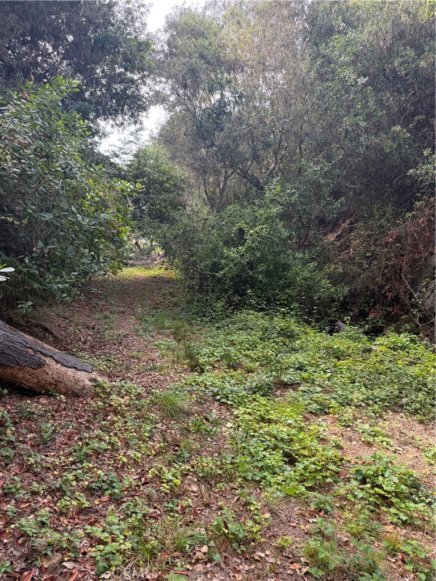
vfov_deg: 71.6
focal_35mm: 24
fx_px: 403
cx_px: 218
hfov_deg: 56.8
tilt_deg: -13.7
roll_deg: +0.7
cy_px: 290
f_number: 1.78
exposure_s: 1/344
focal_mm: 6.76
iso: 100
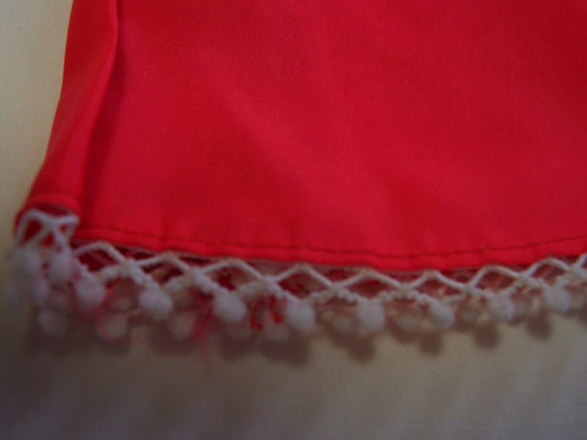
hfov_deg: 50.1
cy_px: 220
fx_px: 627
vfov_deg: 38.7
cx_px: 294
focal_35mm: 37
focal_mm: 5.6
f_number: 2.8
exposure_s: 1/60
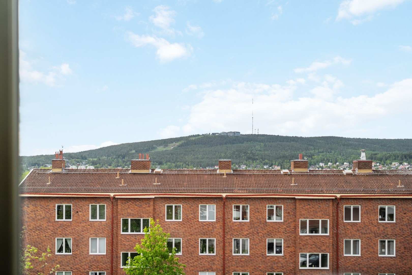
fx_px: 572
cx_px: 206
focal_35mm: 50
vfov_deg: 27.0
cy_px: 138
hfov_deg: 39.6
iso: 100
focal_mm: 50
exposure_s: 1/5000
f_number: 1.4
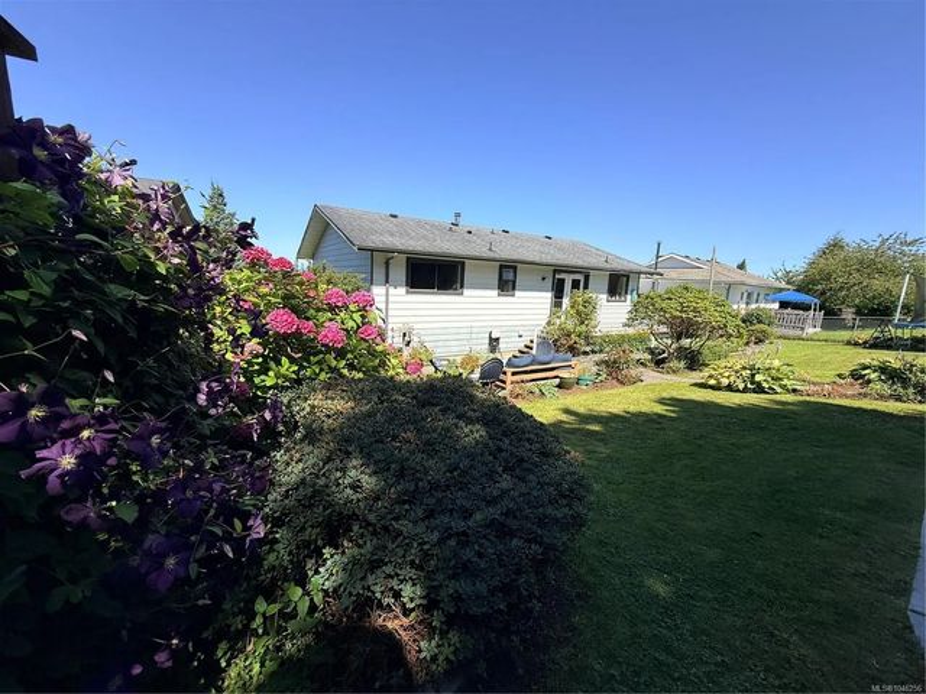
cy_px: 347
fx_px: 375
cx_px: 463
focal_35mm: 14
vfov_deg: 85.7
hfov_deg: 102.1
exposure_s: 1/1534
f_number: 2.2
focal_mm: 2.22
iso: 50
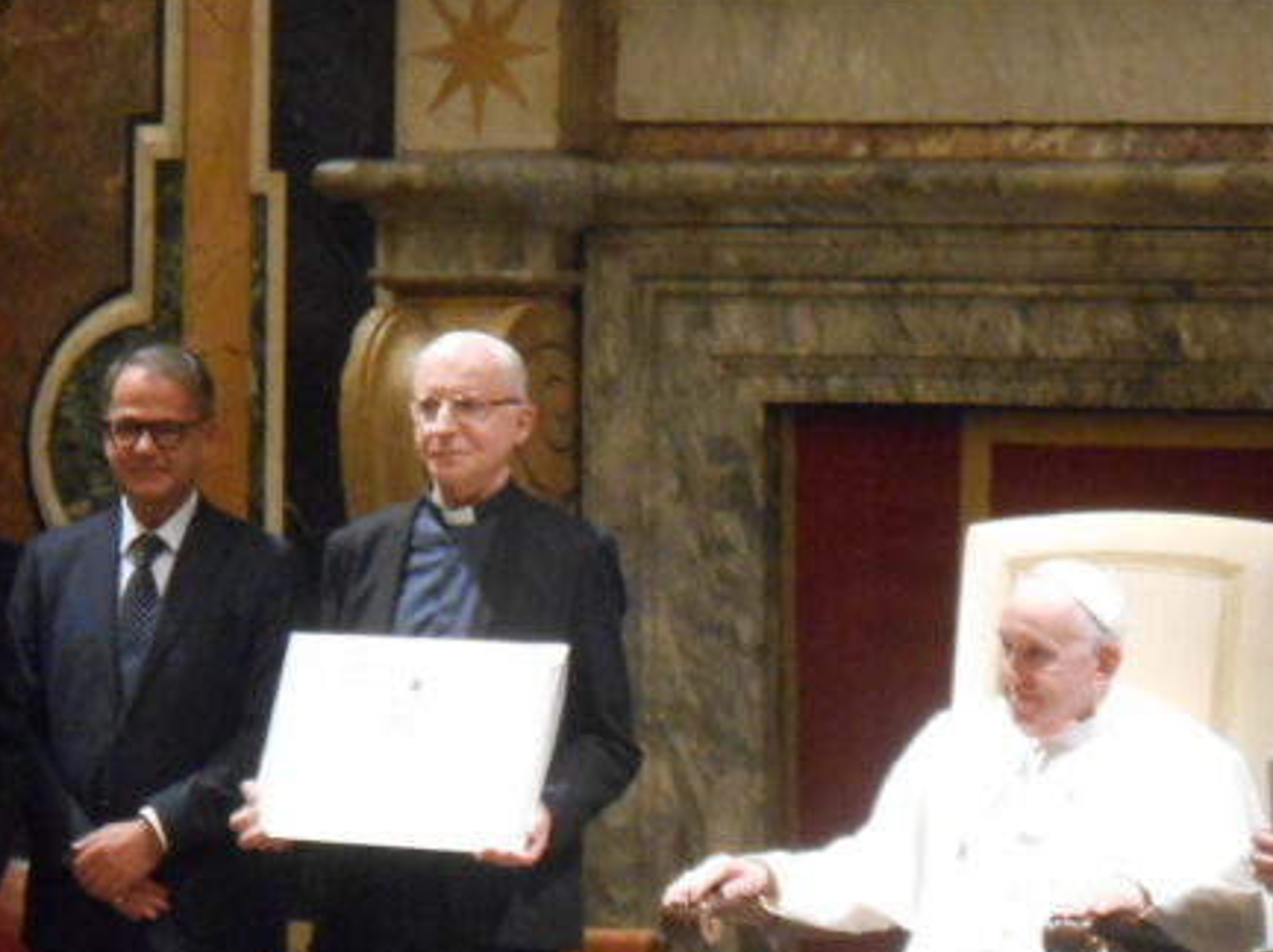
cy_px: 541
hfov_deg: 7.9
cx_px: 661
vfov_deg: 5.9
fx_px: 9223
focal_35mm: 251
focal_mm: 27.6
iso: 800
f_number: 6.5
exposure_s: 1/10
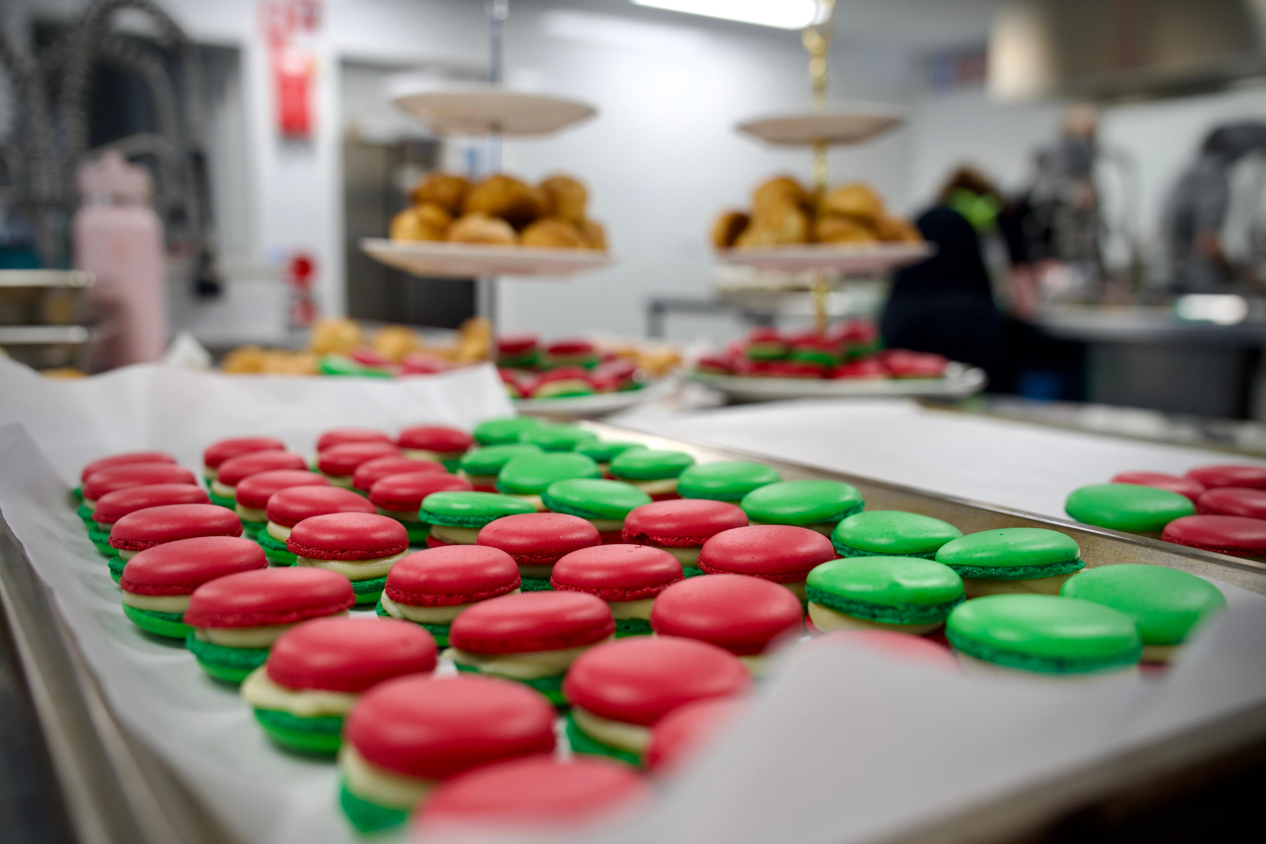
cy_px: 422
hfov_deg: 57.2
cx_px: 633
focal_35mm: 33
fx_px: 1160
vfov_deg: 40.0
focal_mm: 33
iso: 640
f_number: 4
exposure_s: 1/160
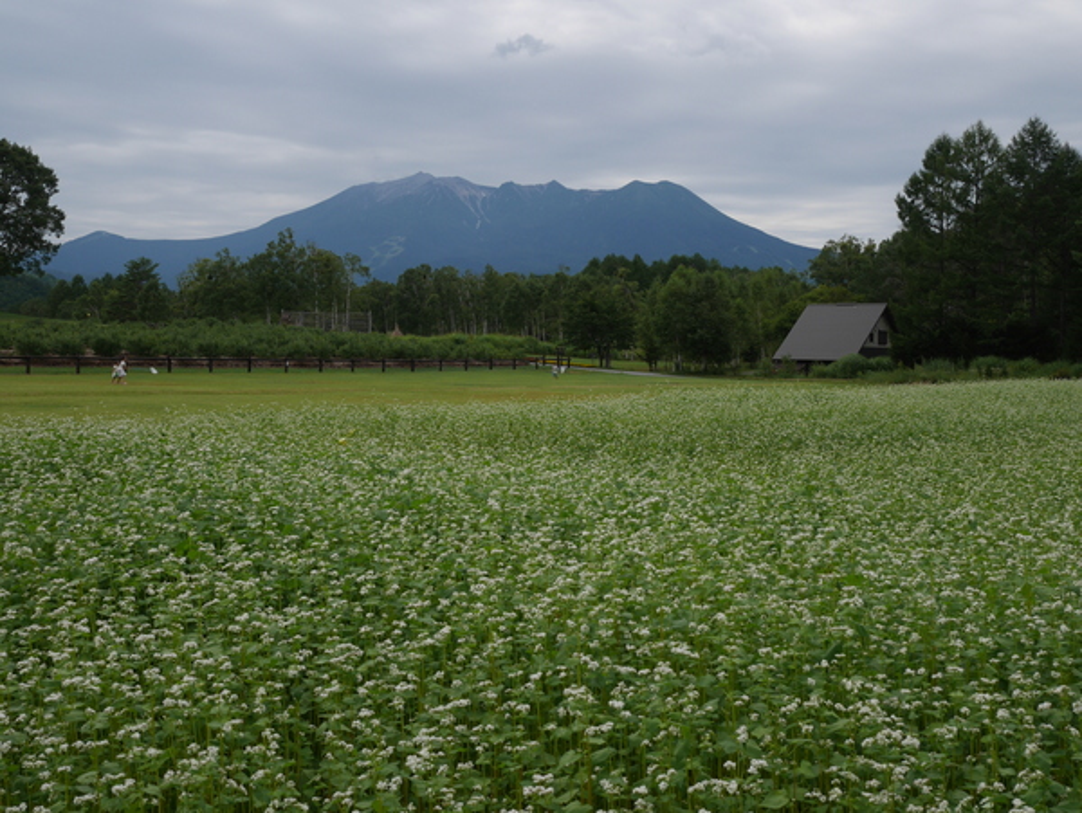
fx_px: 1376
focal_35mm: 44
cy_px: 406
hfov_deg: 42.9
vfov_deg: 32.9
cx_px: 541
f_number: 9
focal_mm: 22
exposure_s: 1/400
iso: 200
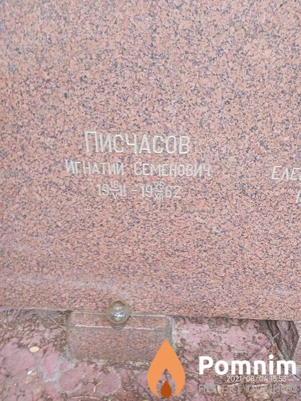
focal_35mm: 28
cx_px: 150
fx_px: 325
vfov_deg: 63.4
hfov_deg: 49.7
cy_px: 200
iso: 142
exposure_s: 1/33.3
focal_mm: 4.05
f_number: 1.8
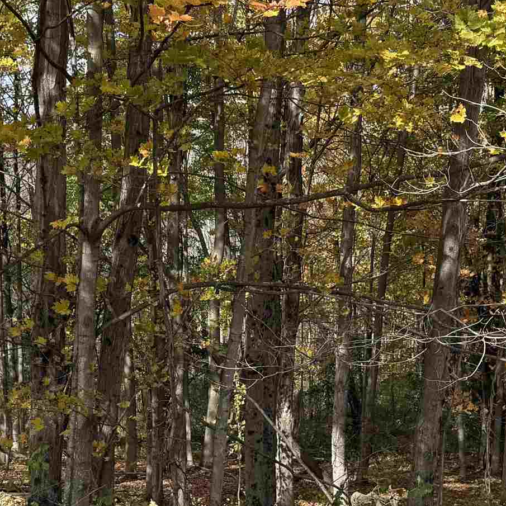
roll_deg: -0.8
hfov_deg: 24.0
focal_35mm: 72
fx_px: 1191
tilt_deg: -4.9
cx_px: 237
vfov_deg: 23.9
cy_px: 318
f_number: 1.78
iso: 80
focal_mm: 6.76
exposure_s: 1/1230
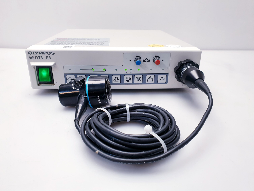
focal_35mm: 26
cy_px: 96
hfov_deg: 67.3
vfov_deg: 53.1
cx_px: 127
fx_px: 191
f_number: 2.4
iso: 80
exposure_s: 1/50
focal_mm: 4.3
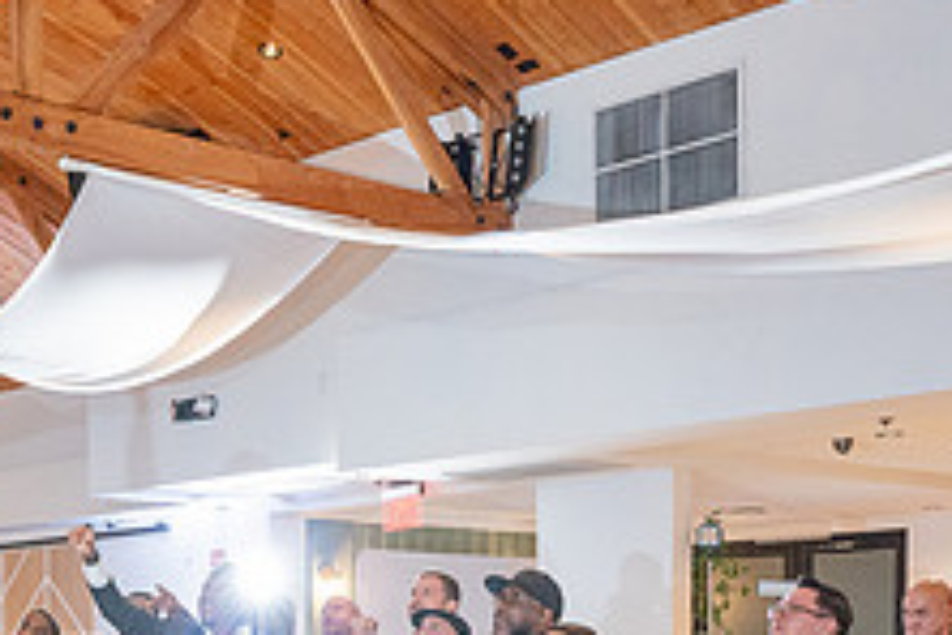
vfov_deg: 19.0
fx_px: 1798
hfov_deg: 27.5
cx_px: -51
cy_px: 744
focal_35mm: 68
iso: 3200
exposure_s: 1/200
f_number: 4
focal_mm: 26
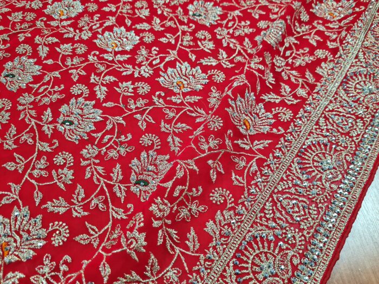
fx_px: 285
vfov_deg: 53.1
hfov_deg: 67.3
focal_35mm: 26
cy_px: 142
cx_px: 190
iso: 160
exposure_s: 1/120
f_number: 1.8
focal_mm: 5.4
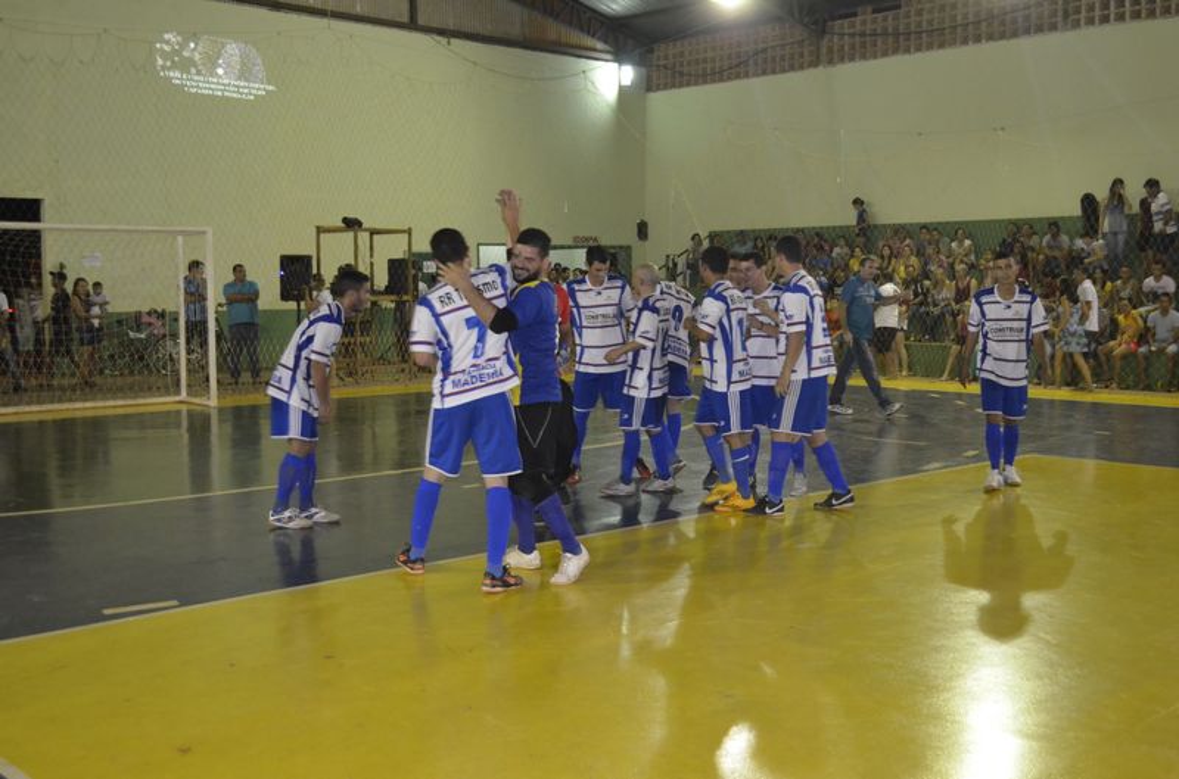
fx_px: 1274
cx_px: 590
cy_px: 390
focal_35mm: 39
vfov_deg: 34.0
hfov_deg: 49.7
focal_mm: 26
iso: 3200
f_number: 4.2
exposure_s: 1/60
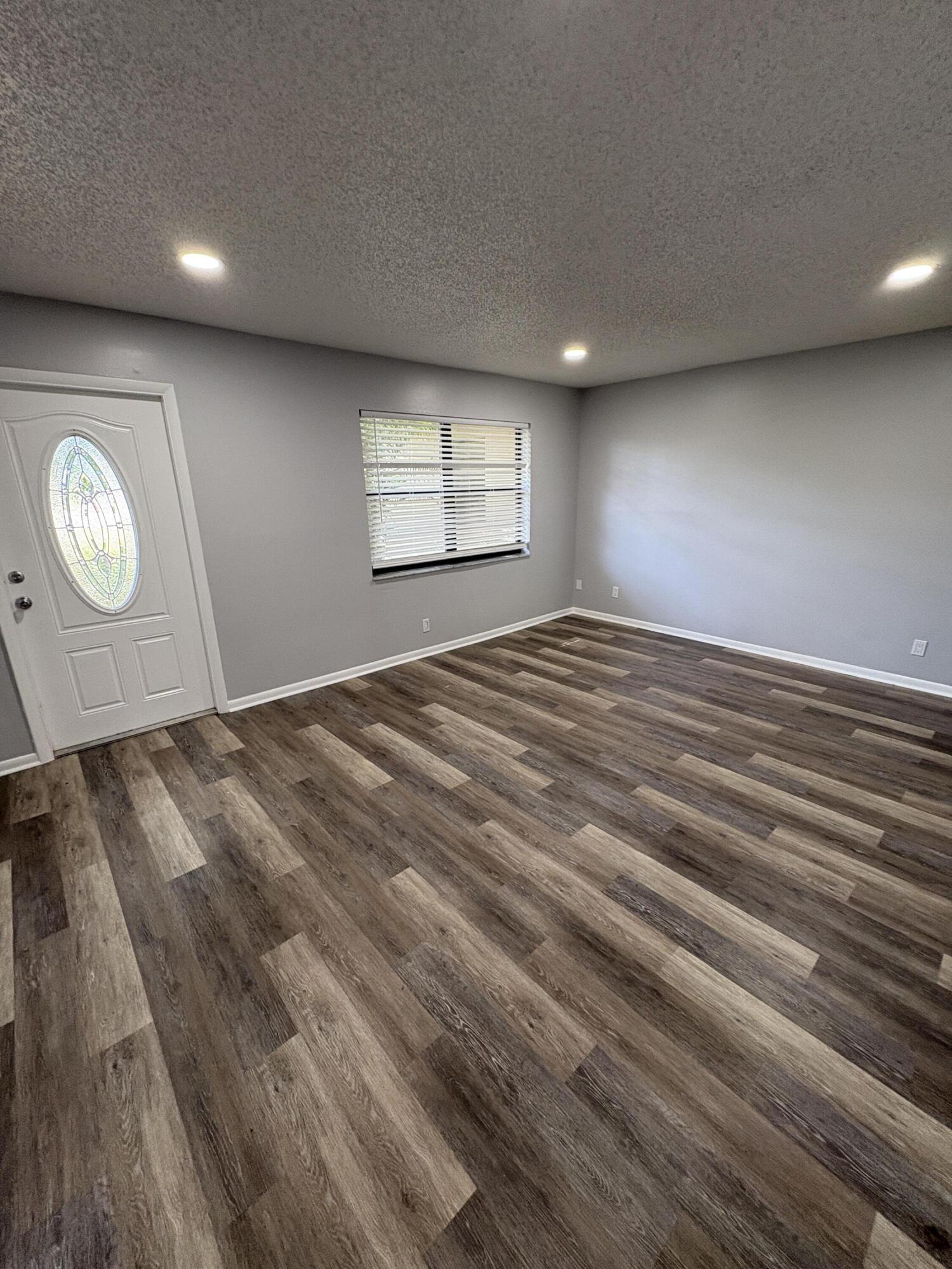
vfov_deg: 102.1
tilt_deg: -16.5
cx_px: 476
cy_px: 634
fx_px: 513
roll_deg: +0.3
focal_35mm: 14
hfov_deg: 85.7
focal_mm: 2.22
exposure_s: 1/60
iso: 200
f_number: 2.2
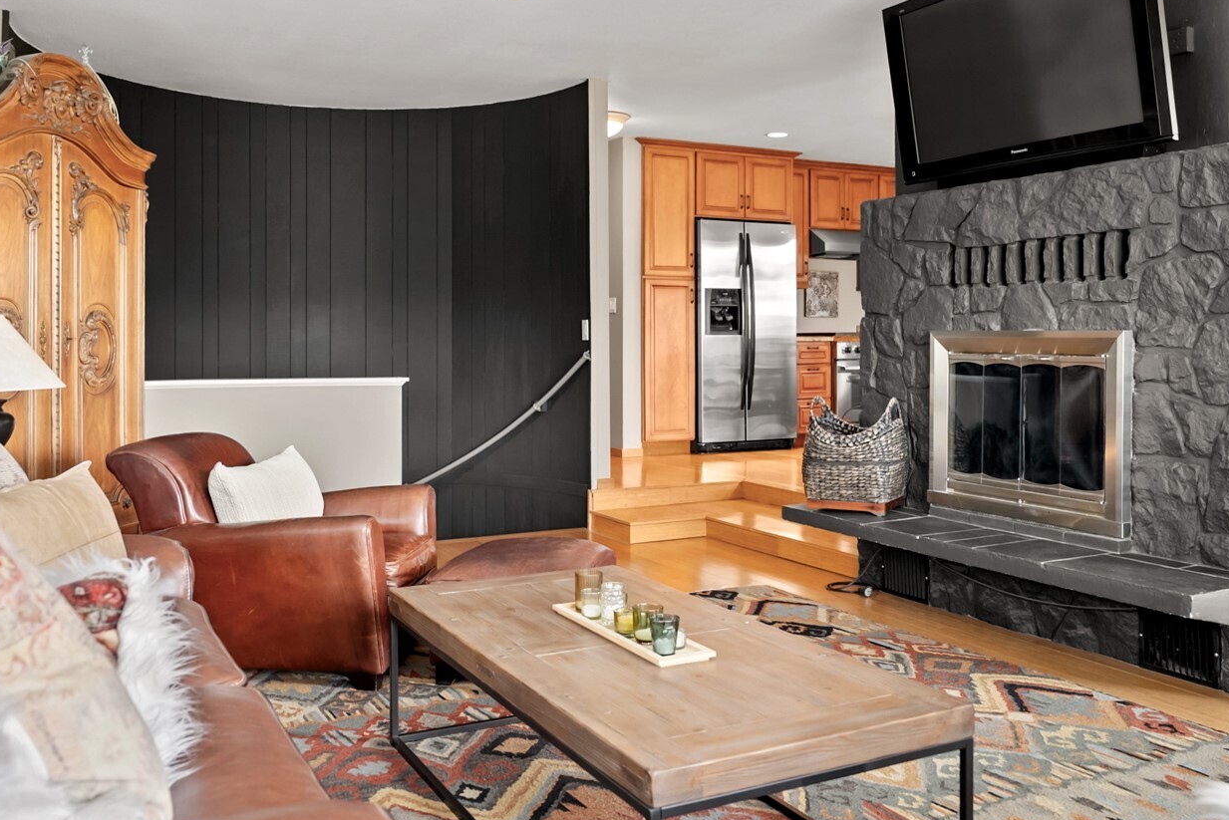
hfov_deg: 57.2
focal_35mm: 33
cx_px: 643
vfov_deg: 39.8
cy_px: 326
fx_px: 1127
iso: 400
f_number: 3.5
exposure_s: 1/15
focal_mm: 24
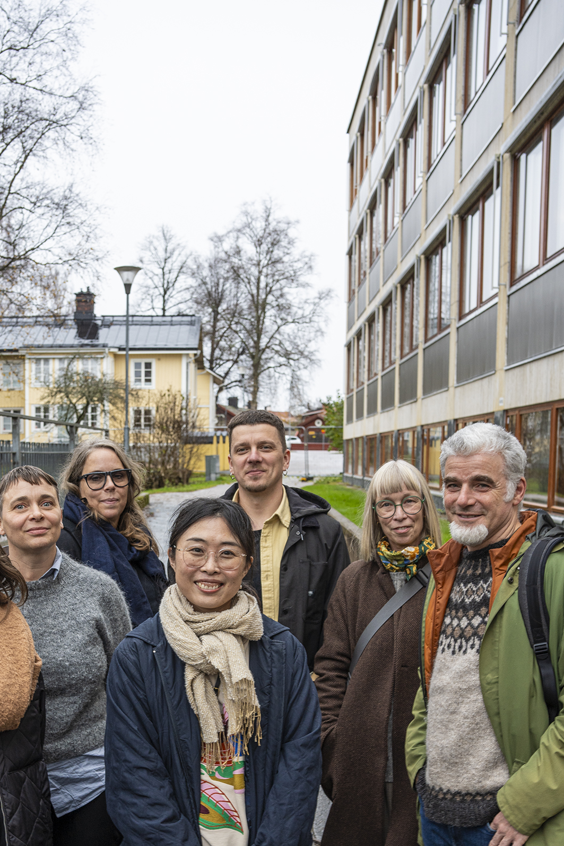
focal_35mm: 41
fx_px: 964
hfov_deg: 32.5
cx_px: 219
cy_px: 613
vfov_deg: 46.1
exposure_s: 1/50
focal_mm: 28
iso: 250
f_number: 5
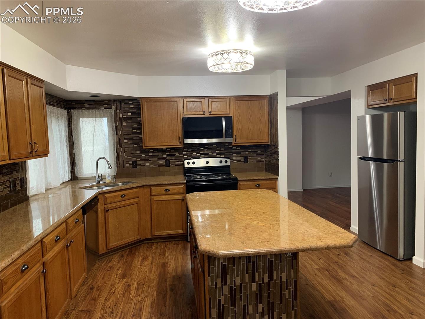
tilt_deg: -5.2
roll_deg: +2.2
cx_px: 212
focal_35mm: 26
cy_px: 160
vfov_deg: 53.1
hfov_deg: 67.3
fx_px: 319
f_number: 1.8
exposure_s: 1/60
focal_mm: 4.25
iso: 250
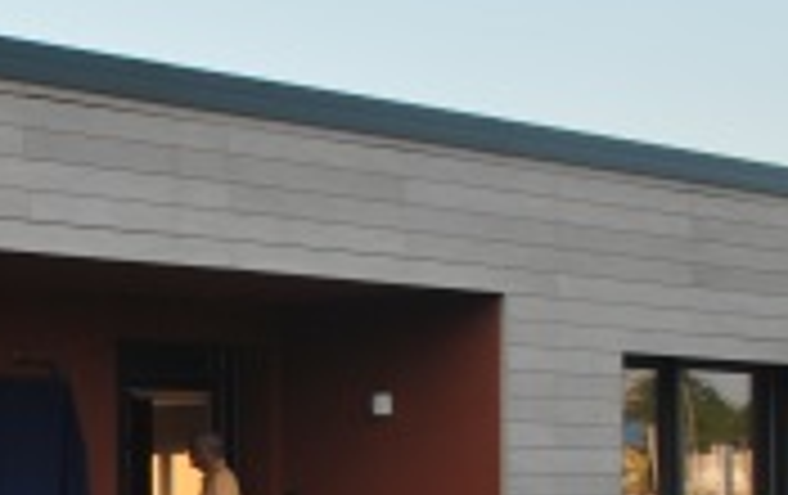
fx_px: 2366
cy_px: 560
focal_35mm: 110
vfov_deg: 11.7
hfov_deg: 17.9
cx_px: -176
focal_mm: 18
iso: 100
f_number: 5
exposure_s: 1/200
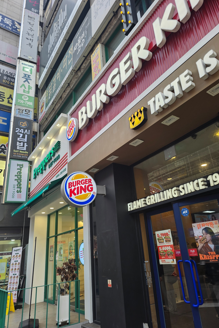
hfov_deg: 53.1
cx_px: 117
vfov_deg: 73.7
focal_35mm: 24
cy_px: 164
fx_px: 219
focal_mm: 6.3
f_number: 1.7
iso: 32
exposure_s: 1/120
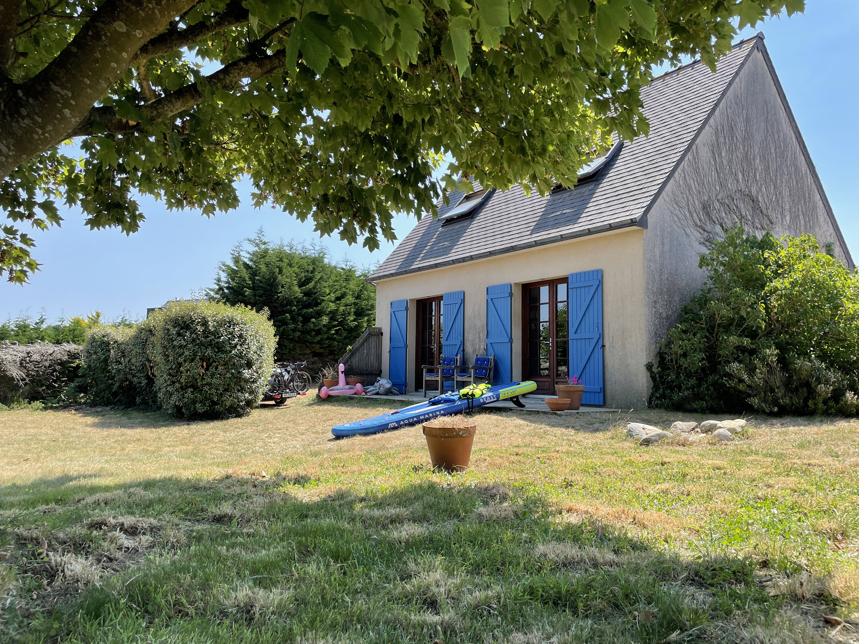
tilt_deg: +5.9
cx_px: 430
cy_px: 322
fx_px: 645
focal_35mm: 26
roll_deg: -0.8
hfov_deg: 67.3
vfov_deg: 53.1
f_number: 1.6
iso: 32
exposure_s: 1/1261
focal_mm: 4.2
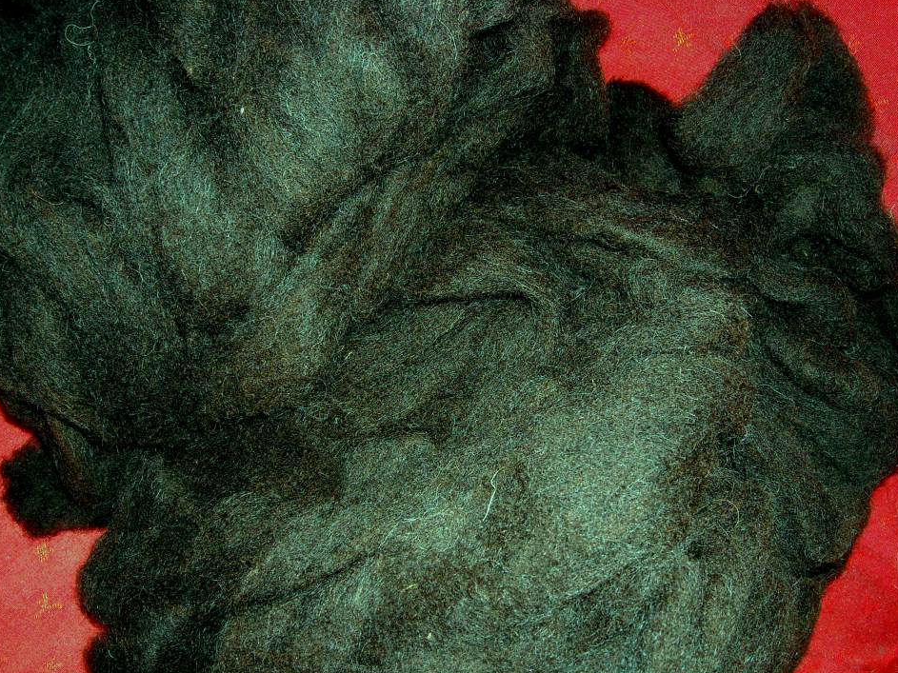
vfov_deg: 37.7
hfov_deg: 49.0
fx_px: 986
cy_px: 361
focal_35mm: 38
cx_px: 423
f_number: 2.8
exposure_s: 1/60
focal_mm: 5.7
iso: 200
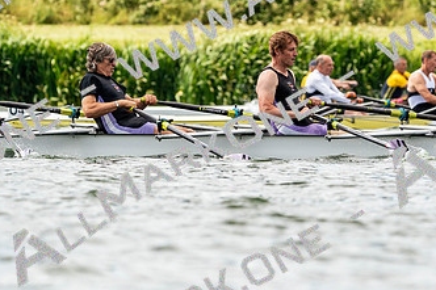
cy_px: 83
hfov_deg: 3.7
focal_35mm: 551
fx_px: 6670
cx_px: 280
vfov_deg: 2.5
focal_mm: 315
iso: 320
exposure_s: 1/2000
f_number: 6.3
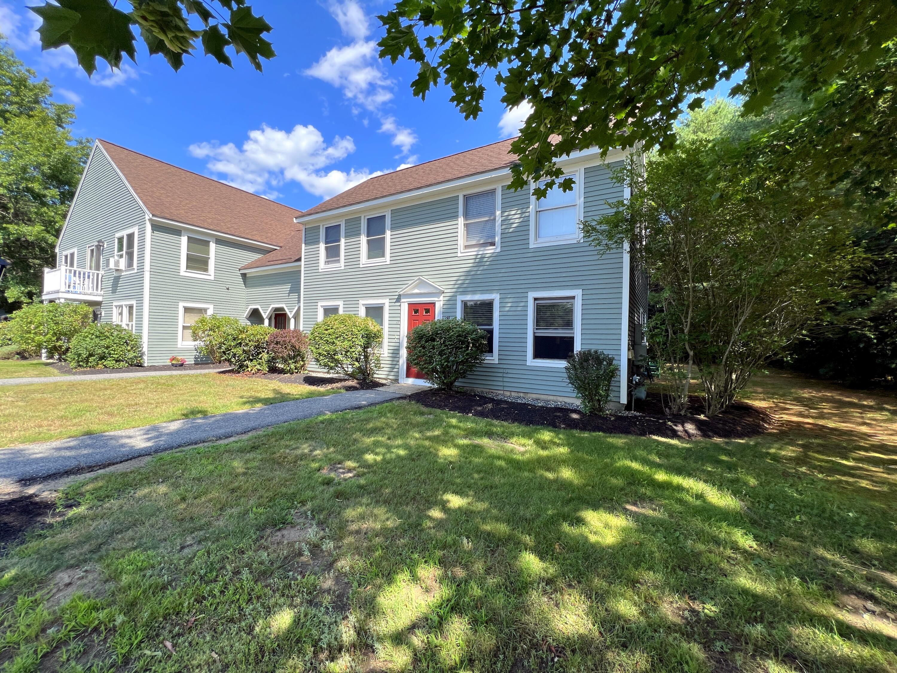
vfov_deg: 89.9
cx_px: 448
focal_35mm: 13
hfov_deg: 106.2
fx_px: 337
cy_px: 336
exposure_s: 1/612
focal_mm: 1.57
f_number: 1.8
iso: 32
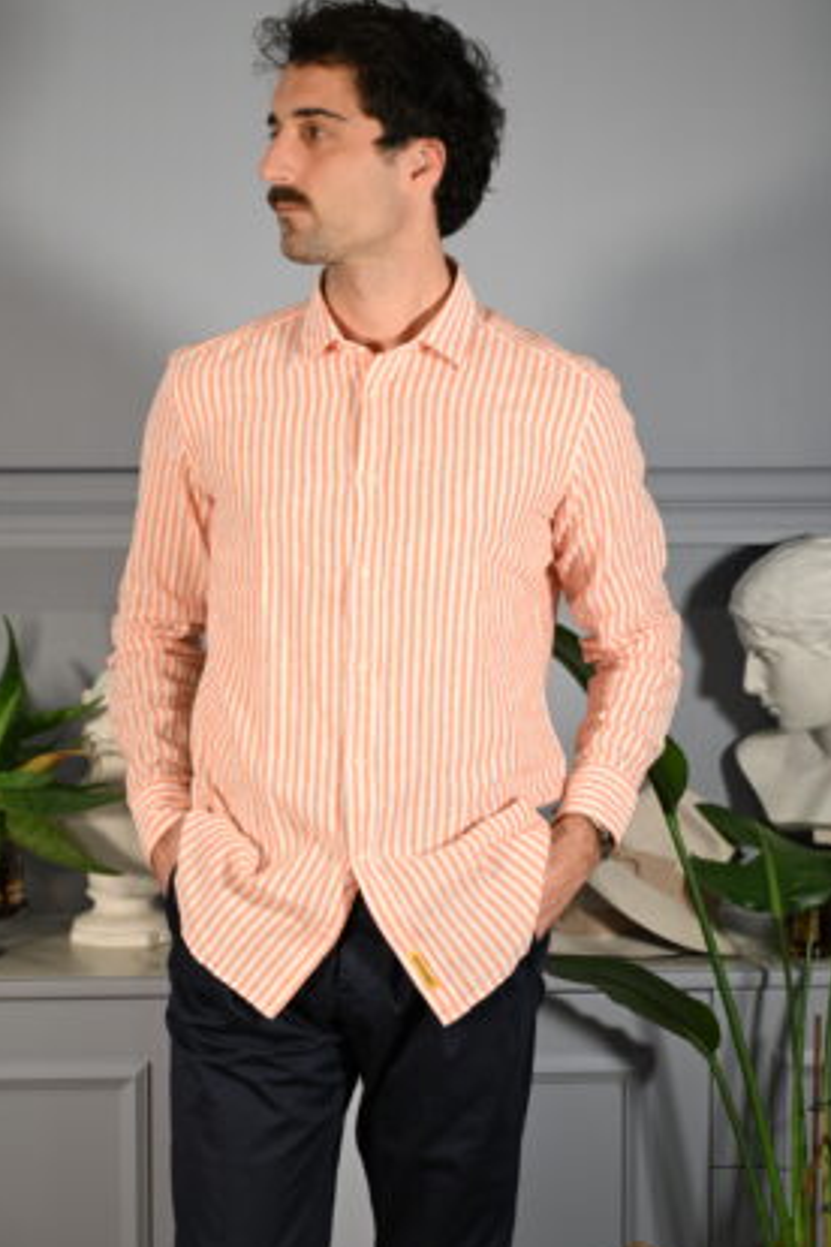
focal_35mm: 77
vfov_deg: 26.5
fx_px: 2650
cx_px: 388
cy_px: 593
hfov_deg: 17.8
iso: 500
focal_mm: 47
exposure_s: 1/30
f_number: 4.8
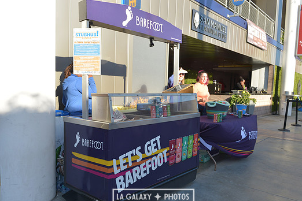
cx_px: 153
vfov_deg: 43.6
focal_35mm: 30
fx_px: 252
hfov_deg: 61.9
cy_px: 110
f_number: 6.3
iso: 250
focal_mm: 27
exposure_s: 1/400
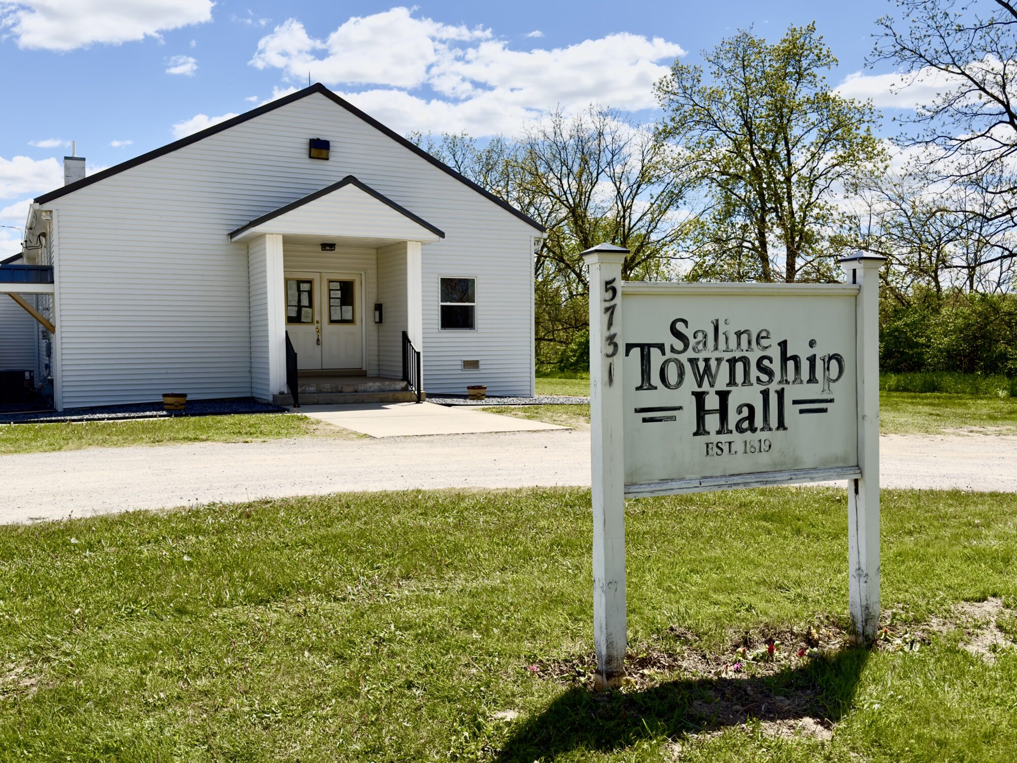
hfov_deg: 52.6
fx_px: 1028
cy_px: 382
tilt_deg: -2.2
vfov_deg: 40.7
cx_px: 508
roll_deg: +0.8
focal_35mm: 35
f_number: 1.78
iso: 64
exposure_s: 1/4926
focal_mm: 6.76
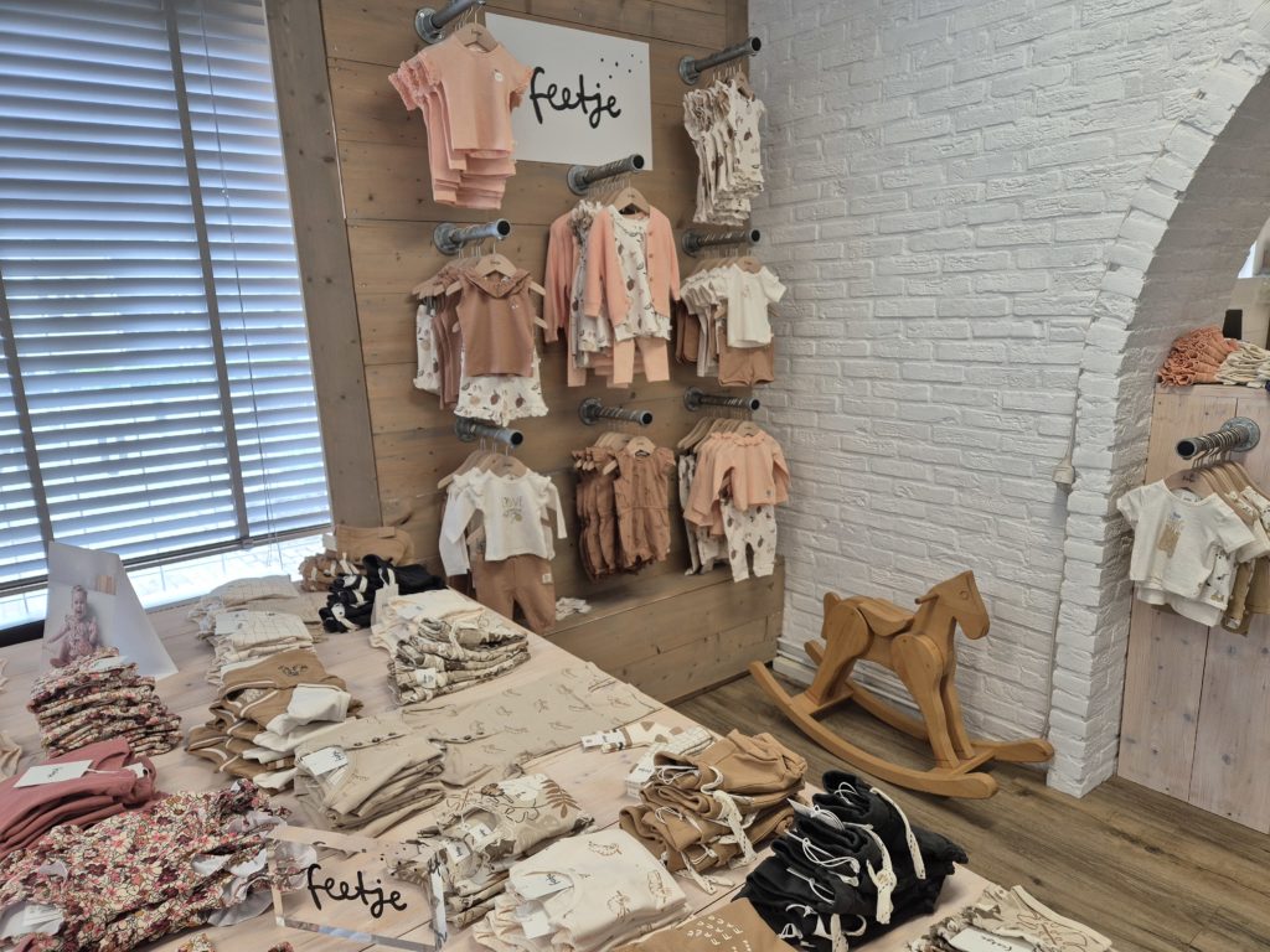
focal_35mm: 23
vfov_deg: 58.9
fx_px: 844
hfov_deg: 73.9
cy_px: 476
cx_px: 635
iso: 125
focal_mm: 5.4
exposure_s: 1/100
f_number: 1.8
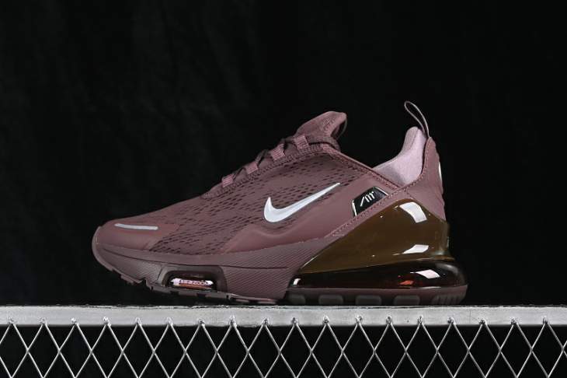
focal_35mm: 75
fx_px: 1181
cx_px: 284
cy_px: 189
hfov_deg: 27.0
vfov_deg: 18.2
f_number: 7.1
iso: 160
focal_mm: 50
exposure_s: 1/60
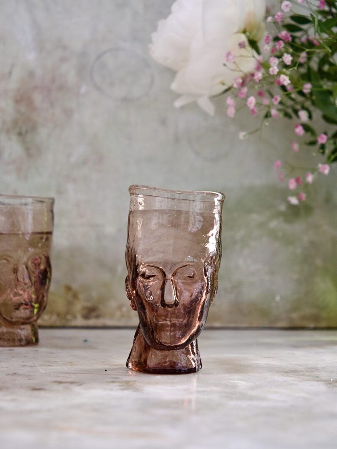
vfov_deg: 19.6
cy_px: 224
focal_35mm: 100
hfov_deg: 14.8
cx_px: 168
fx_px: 1298
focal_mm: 50
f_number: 3.9
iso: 320
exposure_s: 1/125
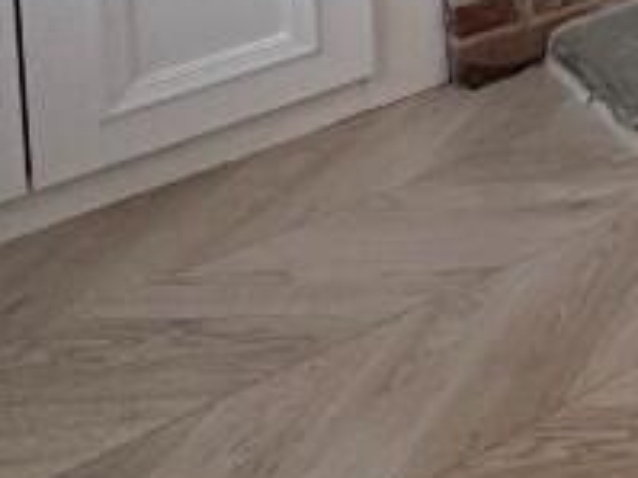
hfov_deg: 17.5
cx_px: 1331
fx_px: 1326
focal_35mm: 72
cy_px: -558
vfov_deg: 15.2
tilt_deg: -3.5
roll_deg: +0.6
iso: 200
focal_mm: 2.22
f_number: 2.2
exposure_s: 1/100
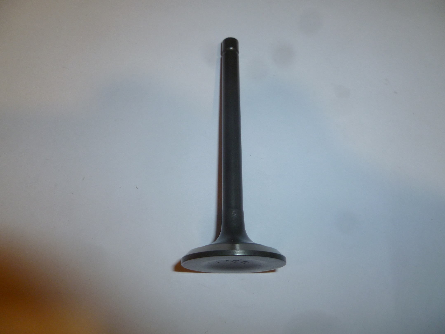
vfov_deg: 49.7
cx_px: 222
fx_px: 360
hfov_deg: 63.4
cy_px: 167
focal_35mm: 28
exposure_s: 1/30
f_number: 3.3
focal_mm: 5
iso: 125
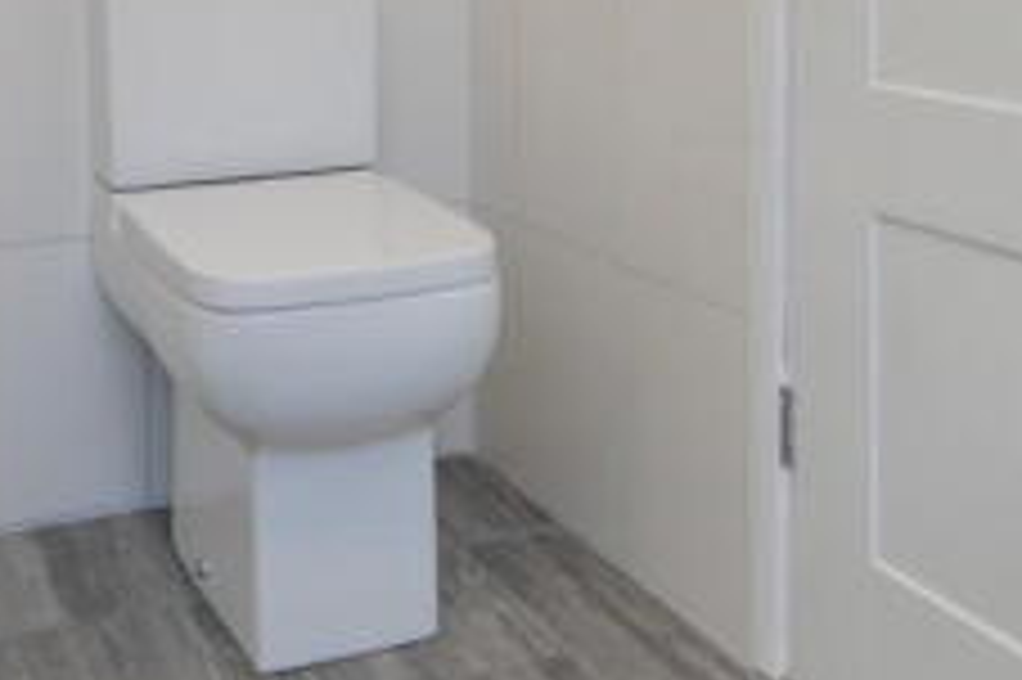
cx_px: 419
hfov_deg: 38.1
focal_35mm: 52
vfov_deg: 24.4
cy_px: -50
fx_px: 1475
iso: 400
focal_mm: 12
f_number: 5
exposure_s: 1/100
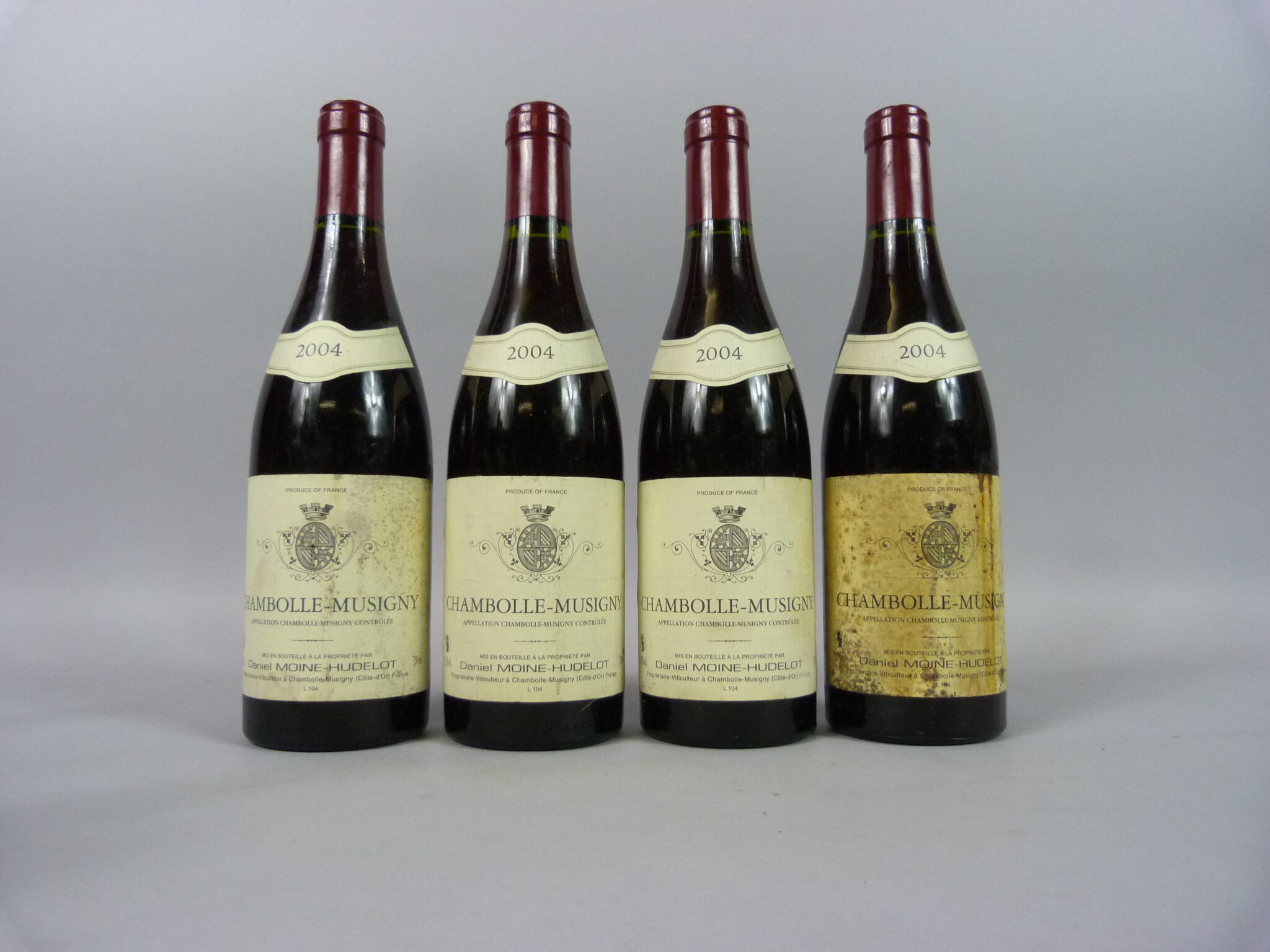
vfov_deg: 54.9
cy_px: 476
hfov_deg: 69.4
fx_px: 917
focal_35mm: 25
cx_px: 635
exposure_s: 1/60
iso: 320
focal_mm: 4.5
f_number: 2.8
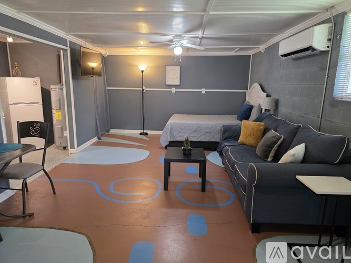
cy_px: 132
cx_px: 176
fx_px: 233
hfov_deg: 73.9
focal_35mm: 23
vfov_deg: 58.9
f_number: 1.7
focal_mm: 6.3
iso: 400
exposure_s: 1/120
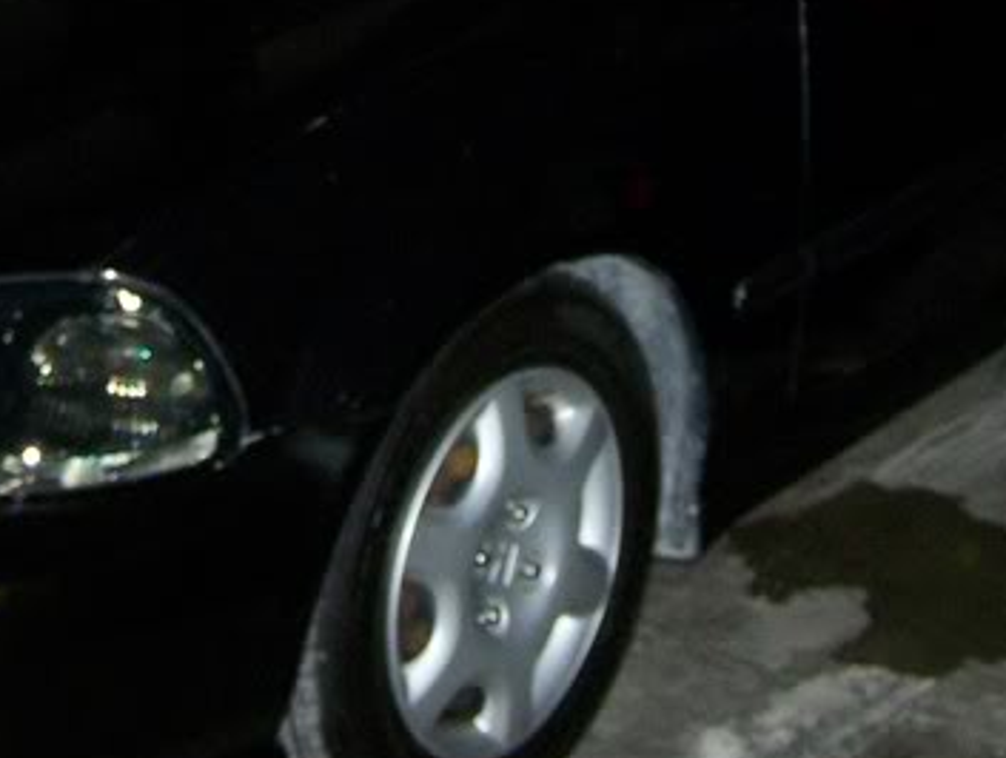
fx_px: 3202
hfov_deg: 17.8
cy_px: -64
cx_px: 341
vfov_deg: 13.3
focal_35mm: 110
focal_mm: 6.3
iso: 200
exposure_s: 1/60
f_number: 2.8
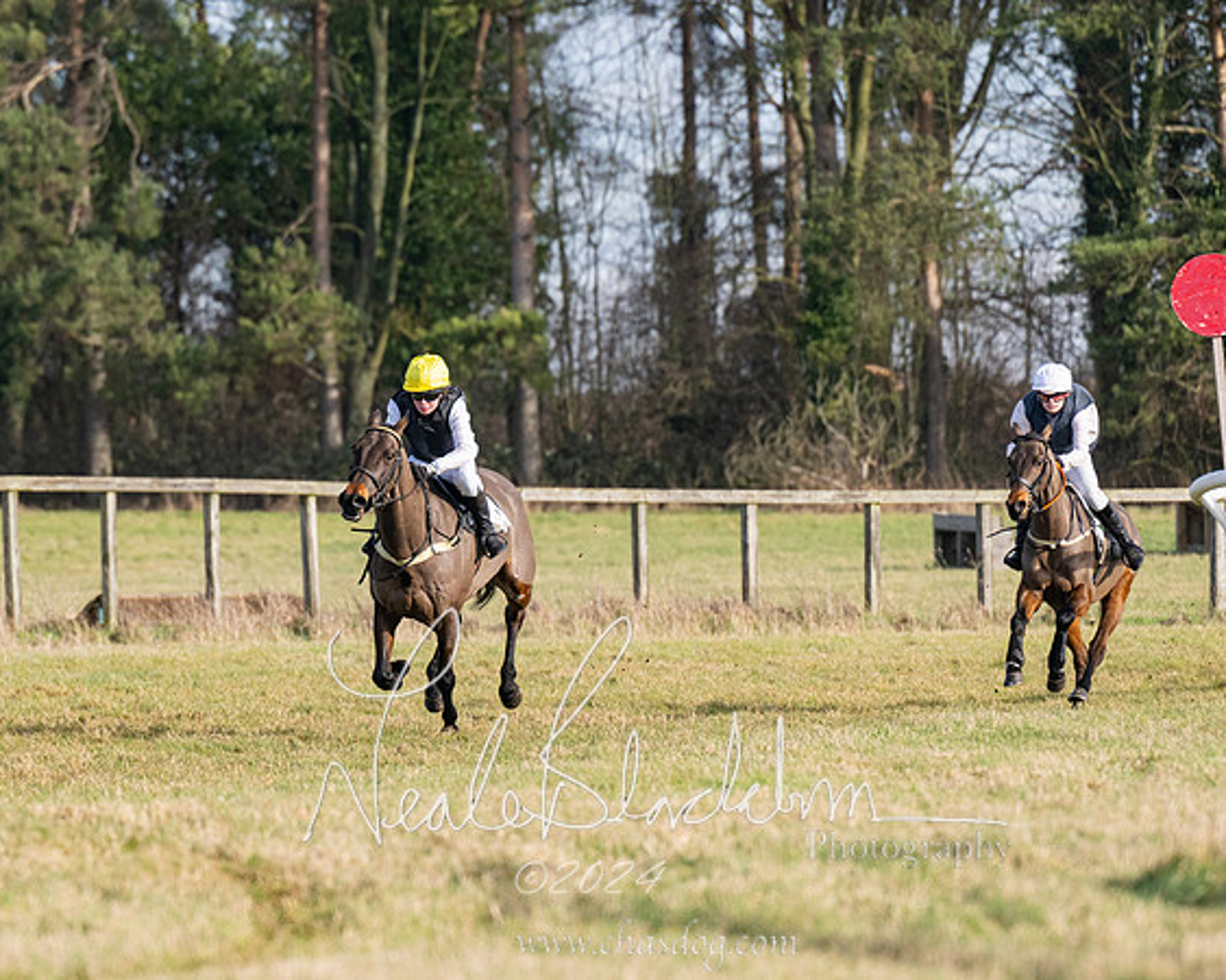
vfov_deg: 3.3
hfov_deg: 4.1
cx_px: 490
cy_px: 490
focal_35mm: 473
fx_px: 17164
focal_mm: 280
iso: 400
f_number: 5
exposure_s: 1/2000
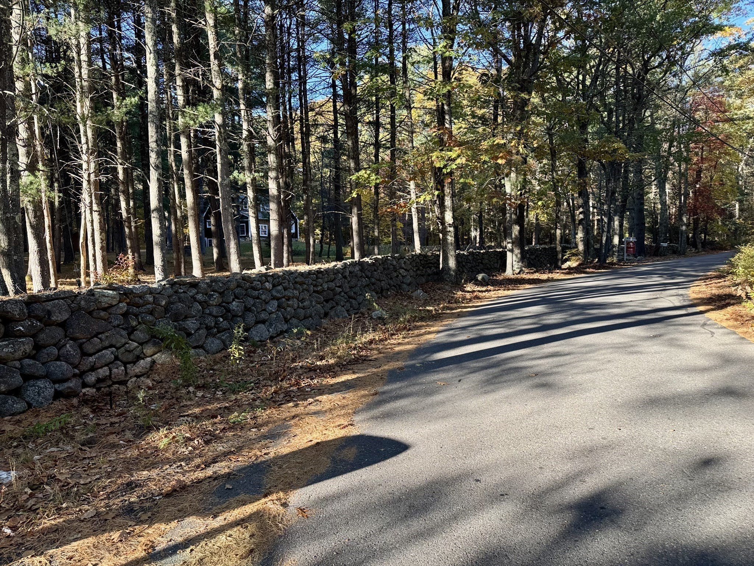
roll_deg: +1.9
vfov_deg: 56.8
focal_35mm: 24
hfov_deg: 71.6
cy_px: 283
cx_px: 377
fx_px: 523
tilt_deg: -2.6
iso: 80
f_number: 1.78
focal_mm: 6.76
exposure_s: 1/325
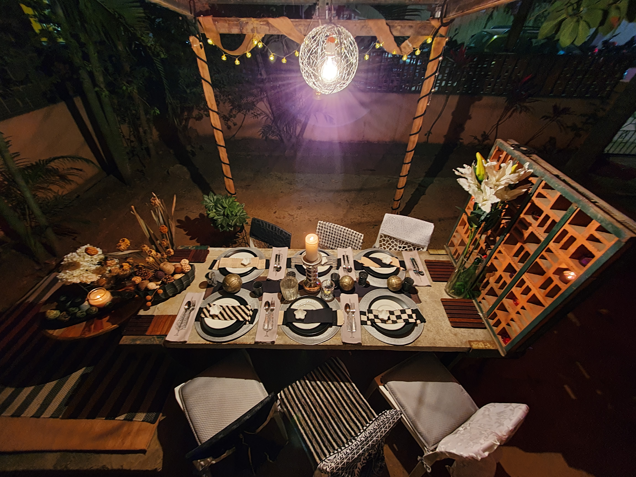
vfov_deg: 89.9
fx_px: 239
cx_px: 318
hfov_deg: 106.2
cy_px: 238
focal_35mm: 13
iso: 250
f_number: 2.2
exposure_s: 1/4
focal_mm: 1.8
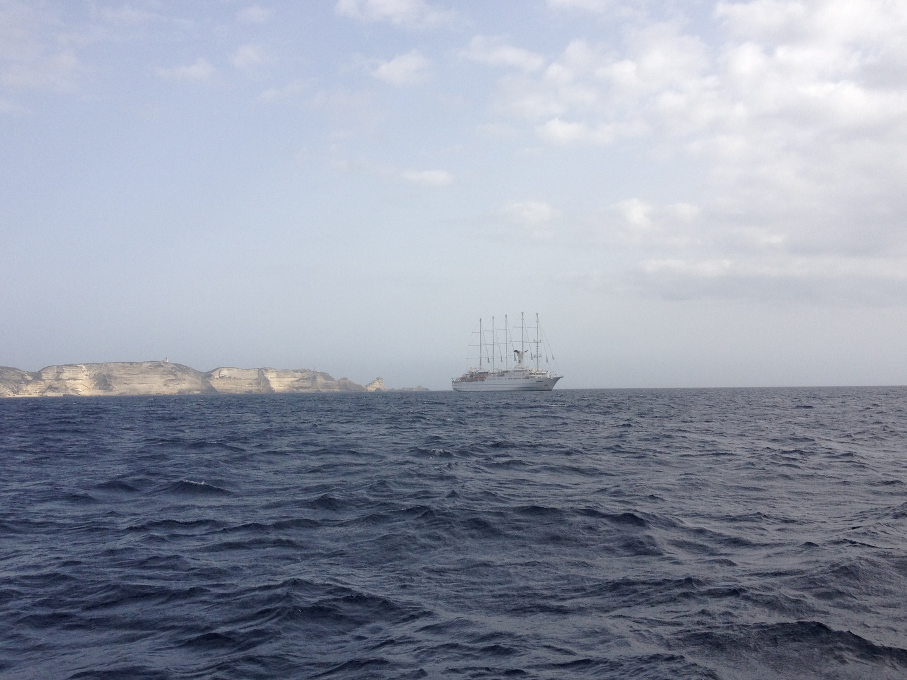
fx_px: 1022
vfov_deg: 36.8
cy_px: 319
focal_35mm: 39
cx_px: 486
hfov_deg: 47.8
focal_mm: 4.28
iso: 64
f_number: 2.4
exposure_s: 1/1416
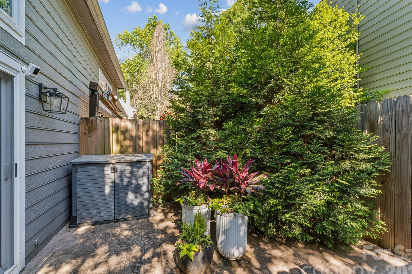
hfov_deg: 100.4
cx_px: 211
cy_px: 141
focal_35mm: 15
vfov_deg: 77.3
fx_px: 172
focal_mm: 14
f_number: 22
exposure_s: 1/2
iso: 100
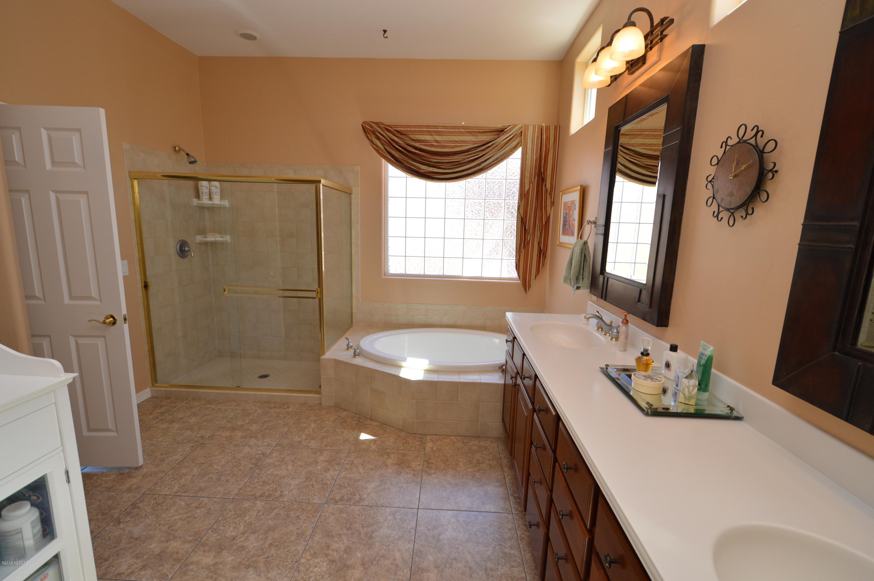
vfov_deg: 77.2
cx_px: 437
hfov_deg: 100.4
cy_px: 290
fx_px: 364
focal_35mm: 15
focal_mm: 10
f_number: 5
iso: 400
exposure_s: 1/100
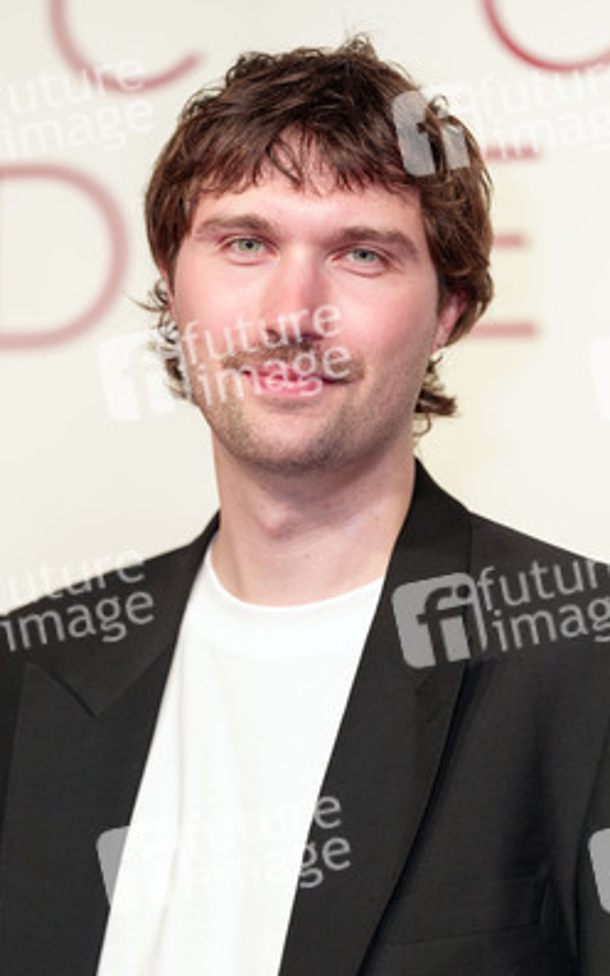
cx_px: 295
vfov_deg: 12.8
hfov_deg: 8.0
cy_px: 487
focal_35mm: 164
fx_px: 4364
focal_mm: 160
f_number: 3.2
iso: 320
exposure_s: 1/250
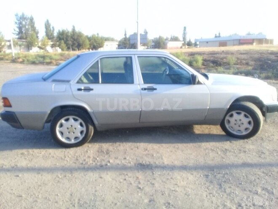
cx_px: 139
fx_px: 249
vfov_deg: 45.4
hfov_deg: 58.4
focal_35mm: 31
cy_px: 104
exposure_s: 1/228
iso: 50
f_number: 2.2
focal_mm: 3.3
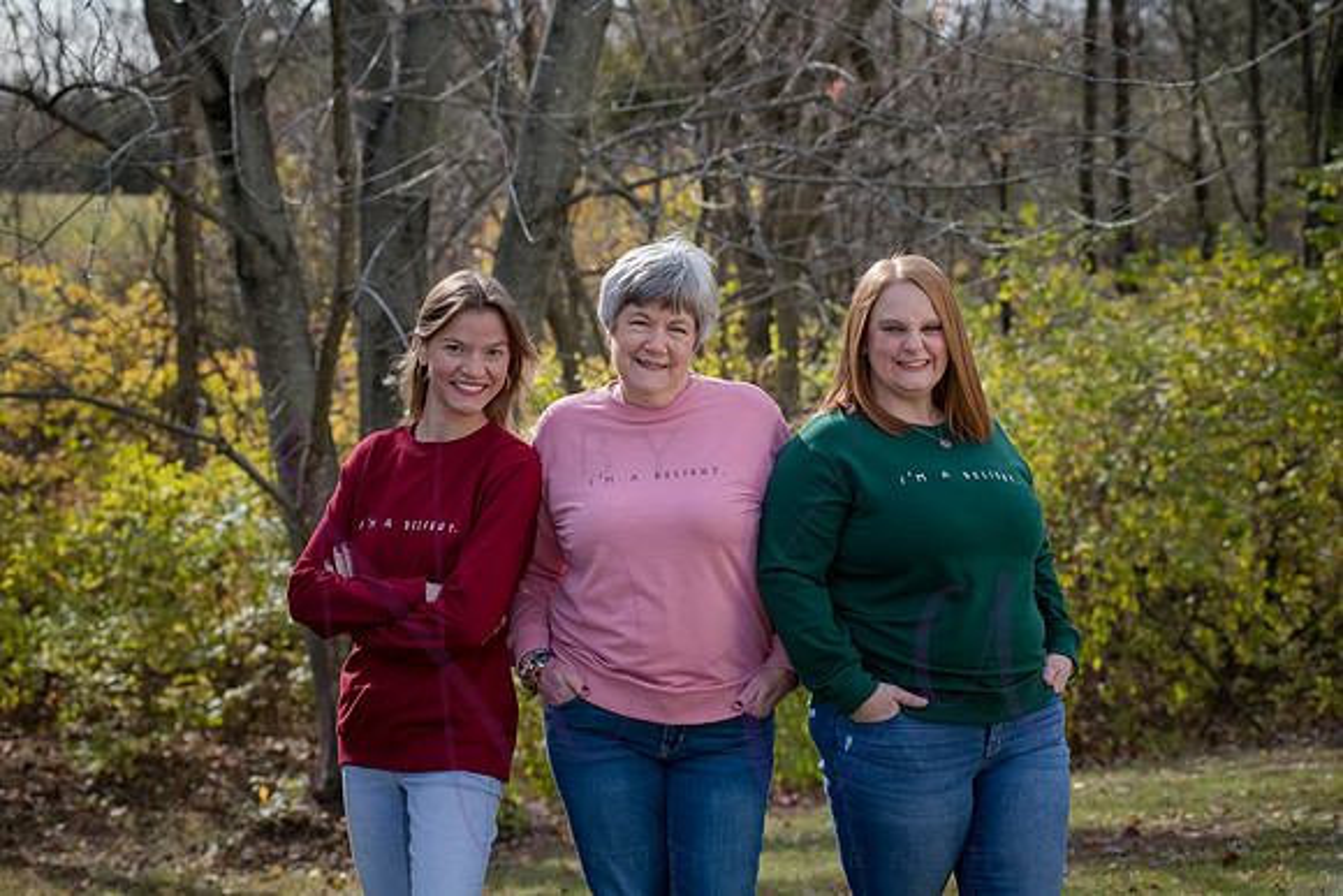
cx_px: 672
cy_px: 448
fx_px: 3433
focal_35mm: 92
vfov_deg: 14.9
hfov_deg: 22.1
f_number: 5.6
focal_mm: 92
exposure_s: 1/800
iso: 400
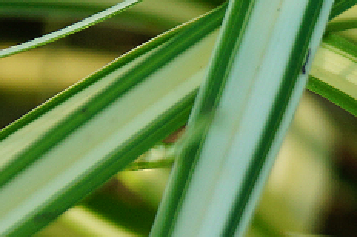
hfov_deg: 4.8
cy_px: 220
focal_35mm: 428
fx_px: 4234
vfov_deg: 3.2
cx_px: 637
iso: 125
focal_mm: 55
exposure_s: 1/100
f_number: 5.6
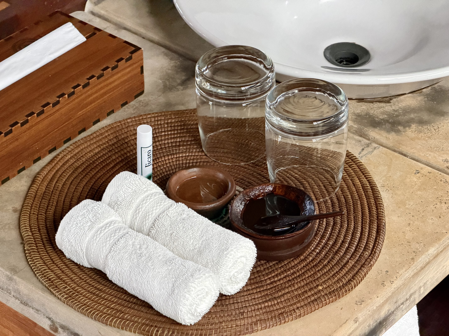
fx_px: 1297
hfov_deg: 19.6
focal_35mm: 100
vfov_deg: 14.8
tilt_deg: -37.1
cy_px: 168
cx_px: 224
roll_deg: +1.9
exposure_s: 1/49
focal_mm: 16.89
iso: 640
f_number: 2.8
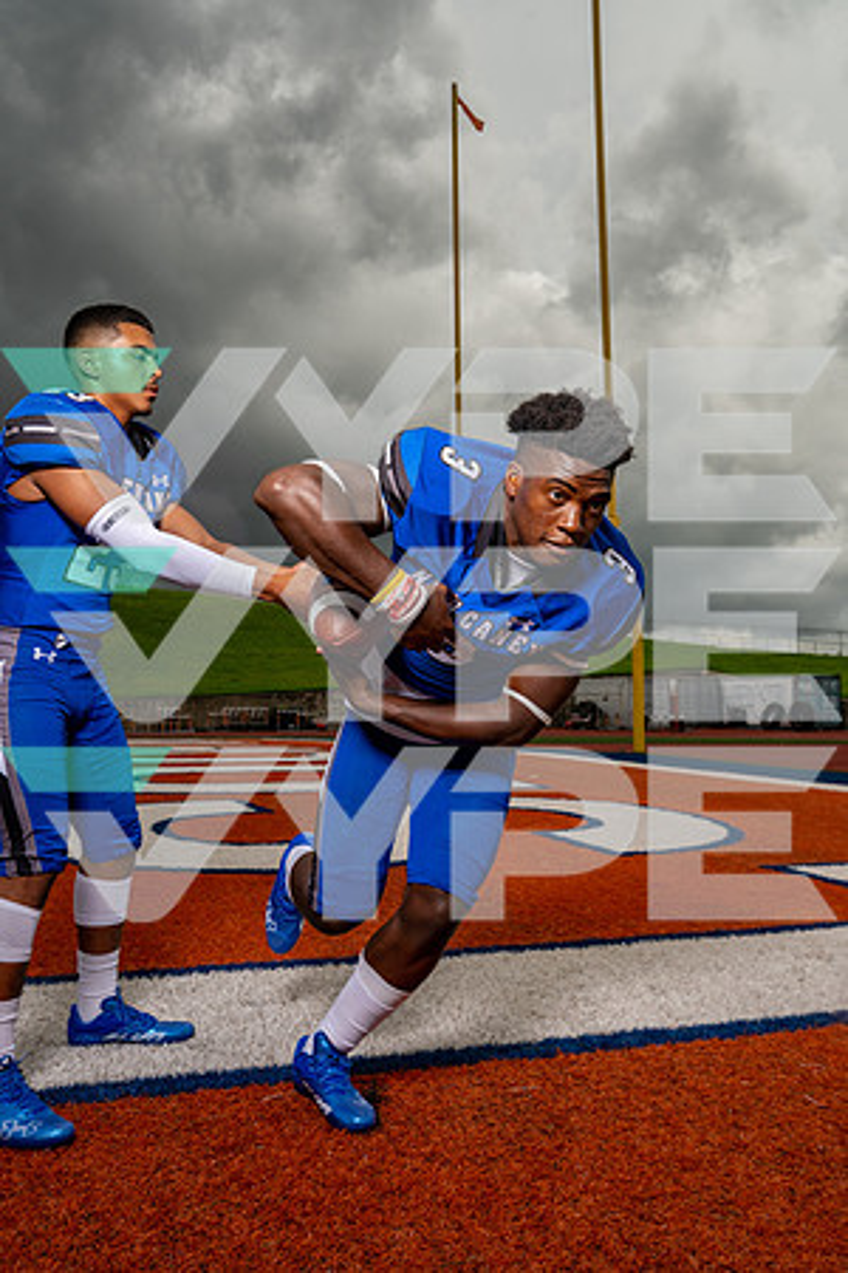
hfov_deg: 42.3
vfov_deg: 60.3
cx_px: 424
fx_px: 1095
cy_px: 636
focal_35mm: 31
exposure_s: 1/250
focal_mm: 31
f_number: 9
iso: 100
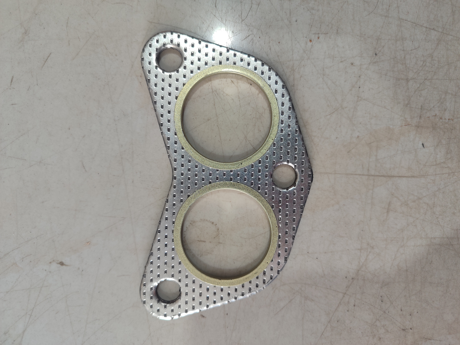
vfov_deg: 54.9
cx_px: 230
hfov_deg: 69.4
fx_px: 332
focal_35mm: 25
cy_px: 172
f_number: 1.89
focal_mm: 5.95
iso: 365
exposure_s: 1/60
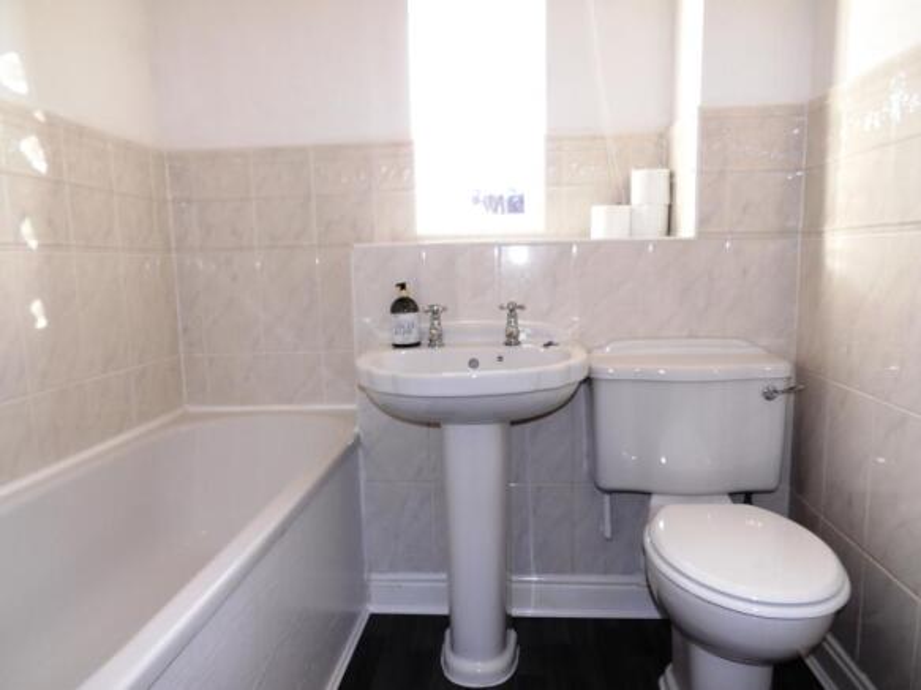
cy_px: 345
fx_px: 638
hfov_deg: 71.6
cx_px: 460
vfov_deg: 56.8
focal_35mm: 24
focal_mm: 4.3
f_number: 4.1
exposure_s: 1/30
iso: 190
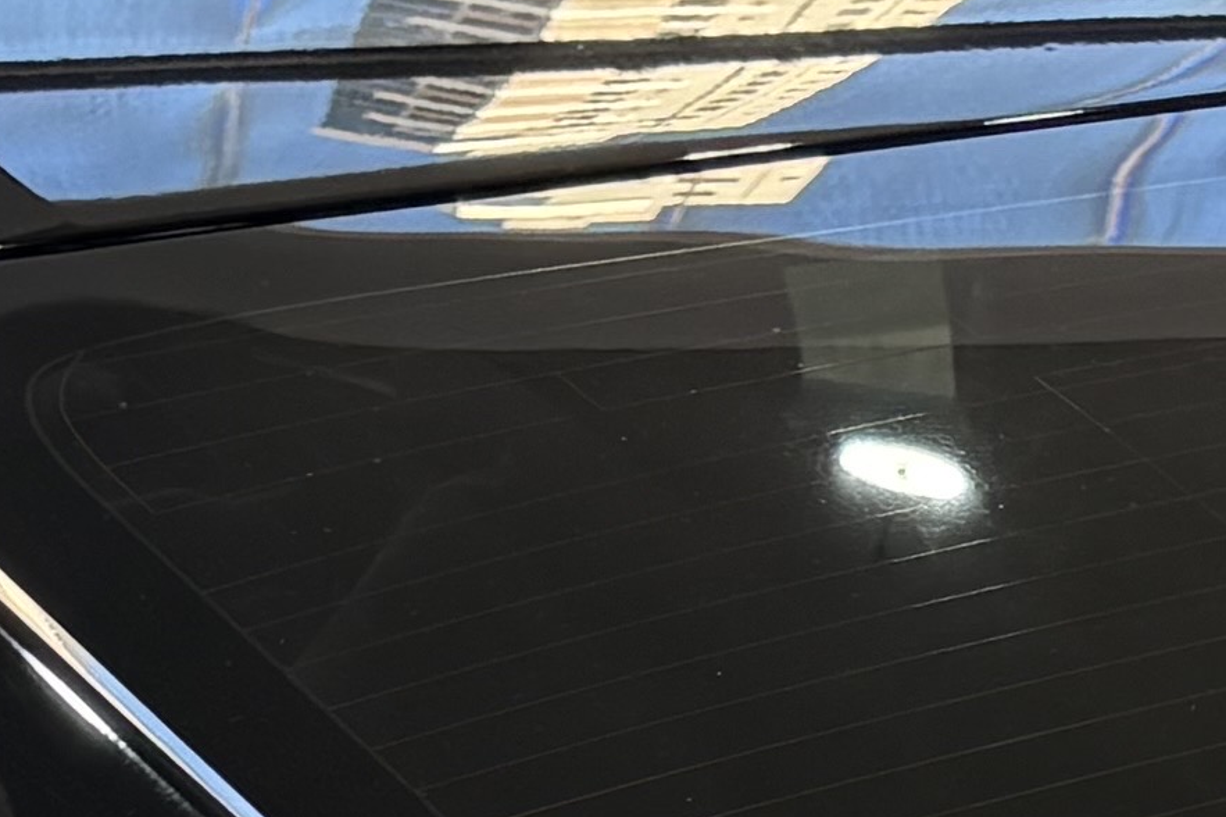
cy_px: 2042
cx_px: 1061
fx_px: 5957
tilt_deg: -24.9
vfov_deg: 7.3
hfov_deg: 11.7
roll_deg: +1.3
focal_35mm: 175
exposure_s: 1/206
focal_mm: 5.96
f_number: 1.6
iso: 125
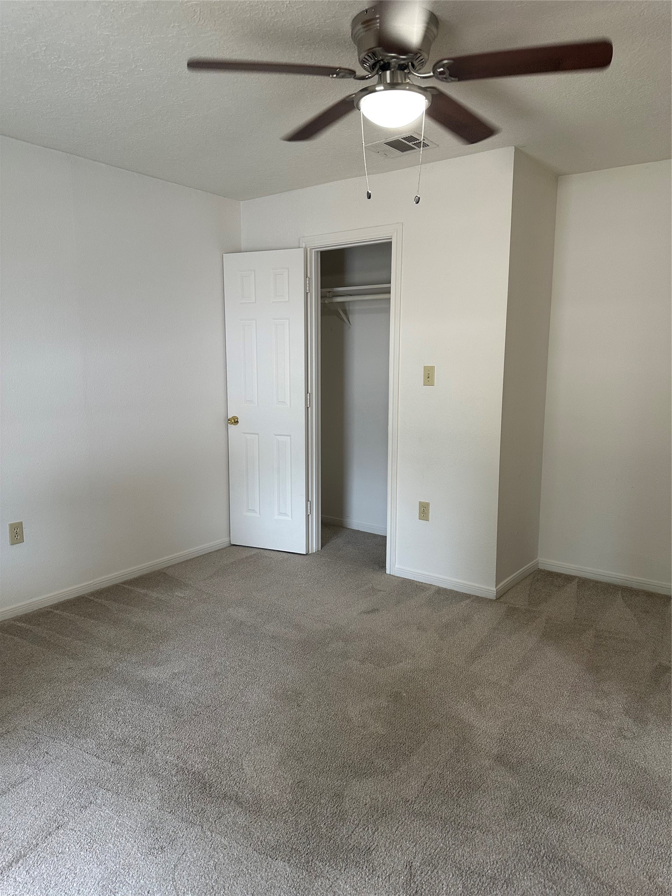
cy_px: 448
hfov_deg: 56.8
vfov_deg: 71.6
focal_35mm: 24
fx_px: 621
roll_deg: -0.5
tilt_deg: -7.8
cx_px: 336
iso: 160
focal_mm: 6.86
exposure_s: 1/60
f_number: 1.78
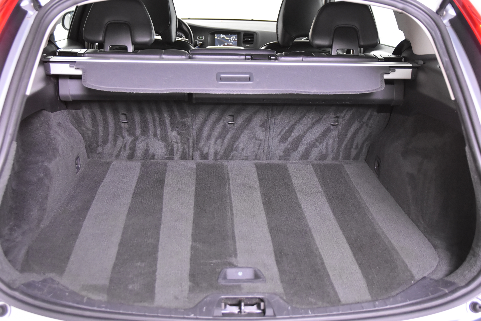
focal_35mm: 42
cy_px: 160
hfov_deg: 46.4
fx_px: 561
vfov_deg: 31.9
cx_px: 240
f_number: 3.2
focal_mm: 28
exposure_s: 1/50
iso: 3600
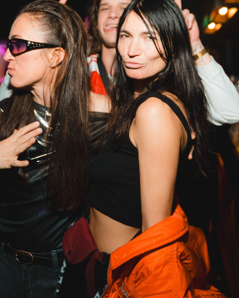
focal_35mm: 44
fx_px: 389
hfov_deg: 34.0
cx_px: 95
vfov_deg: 40.7
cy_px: 70
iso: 250
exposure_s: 1/15
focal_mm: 28
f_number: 2.8
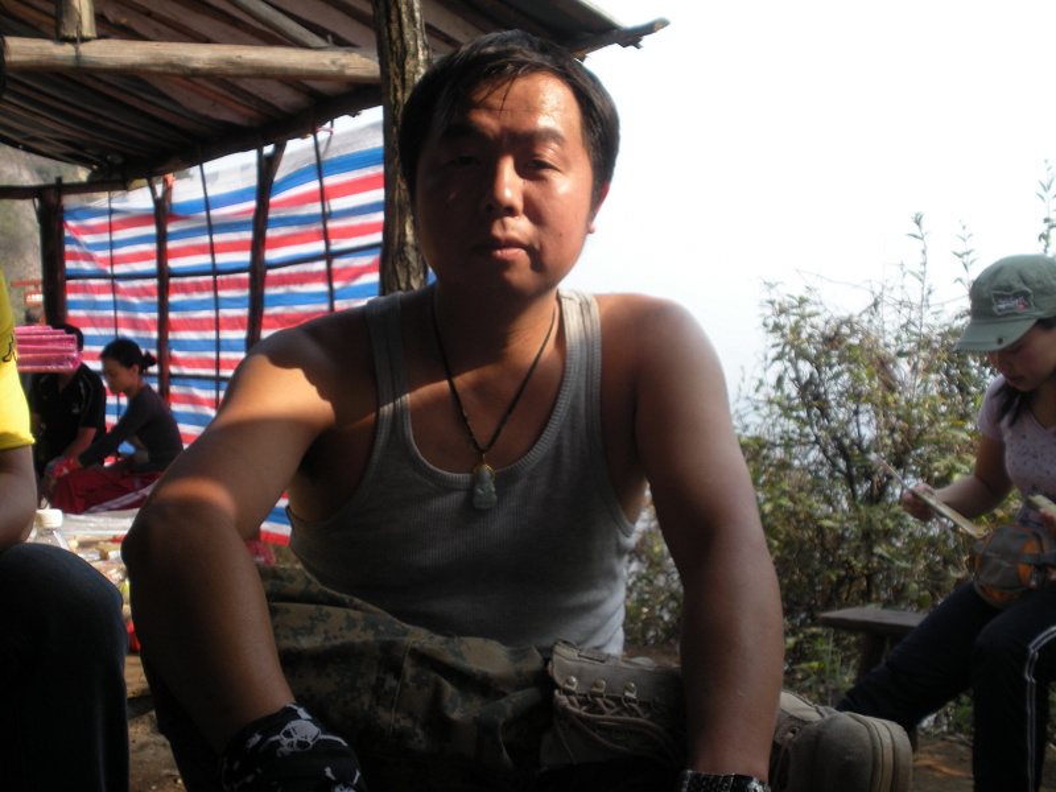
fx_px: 1342
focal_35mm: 44
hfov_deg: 42.9
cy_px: 396
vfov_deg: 32.9
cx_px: 528
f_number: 4
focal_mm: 7.7
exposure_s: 1/194
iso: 64
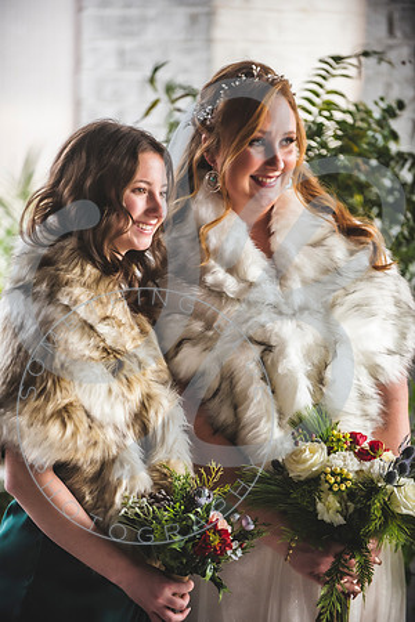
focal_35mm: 160
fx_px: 2766
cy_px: 311
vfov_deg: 12.8
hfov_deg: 8.6
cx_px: 208
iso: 1600
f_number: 2.8
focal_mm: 160
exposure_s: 1/500
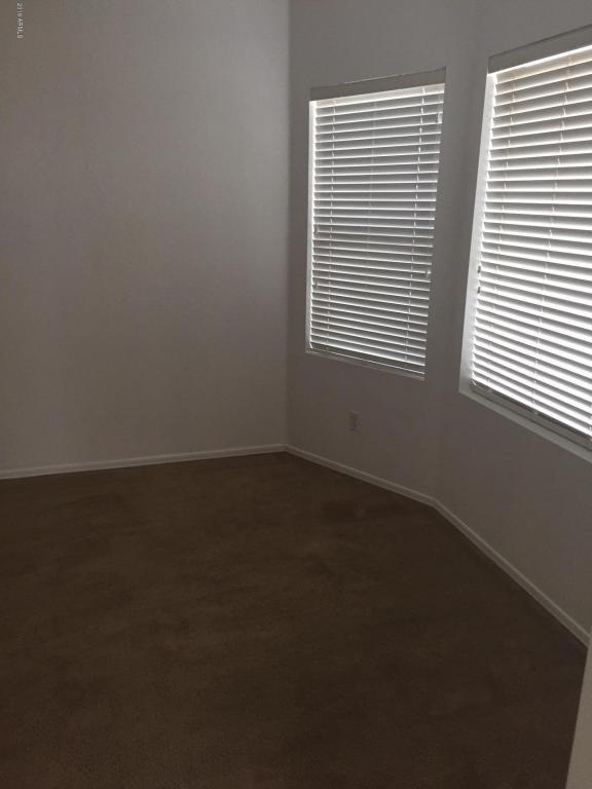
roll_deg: -1.0
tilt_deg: -17.1
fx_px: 661
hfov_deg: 48.2
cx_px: 296
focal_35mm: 29
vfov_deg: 61.7
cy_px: 394
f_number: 2.2
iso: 100
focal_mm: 4.15
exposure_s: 1/30
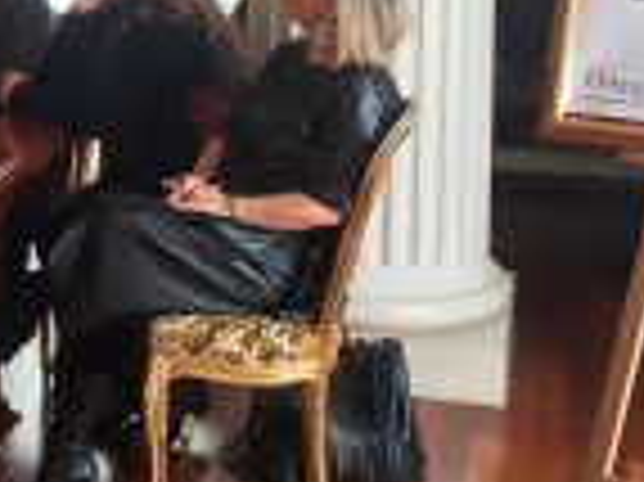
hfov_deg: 19.8
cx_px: -52
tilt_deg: -5.3
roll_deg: -0.5
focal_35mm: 95
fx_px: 1766
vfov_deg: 15.2
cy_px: -27
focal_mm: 4.15
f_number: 2.2
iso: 40
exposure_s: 1/33
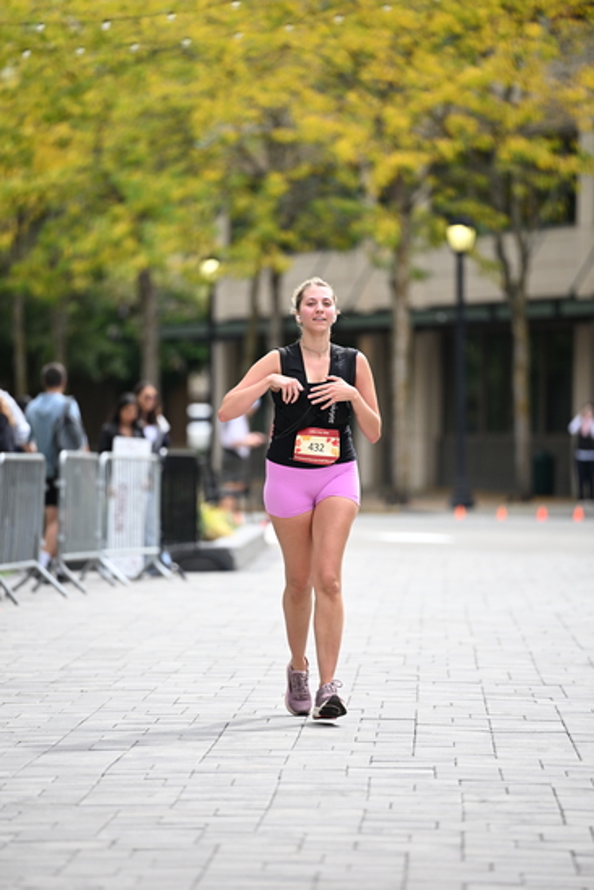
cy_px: 445
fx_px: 4947
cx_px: 297
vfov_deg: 10.3
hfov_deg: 6.9
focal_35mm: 200
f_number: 2.8
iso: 640
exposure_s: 1/2500
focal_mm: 200
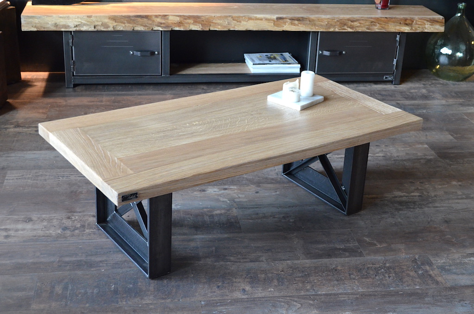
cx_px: 237
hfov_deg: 37.9
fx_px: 690
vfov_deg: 25.6
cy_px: 157
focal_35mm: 52
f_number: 5
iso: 2200
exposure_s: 1/30
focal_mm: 35
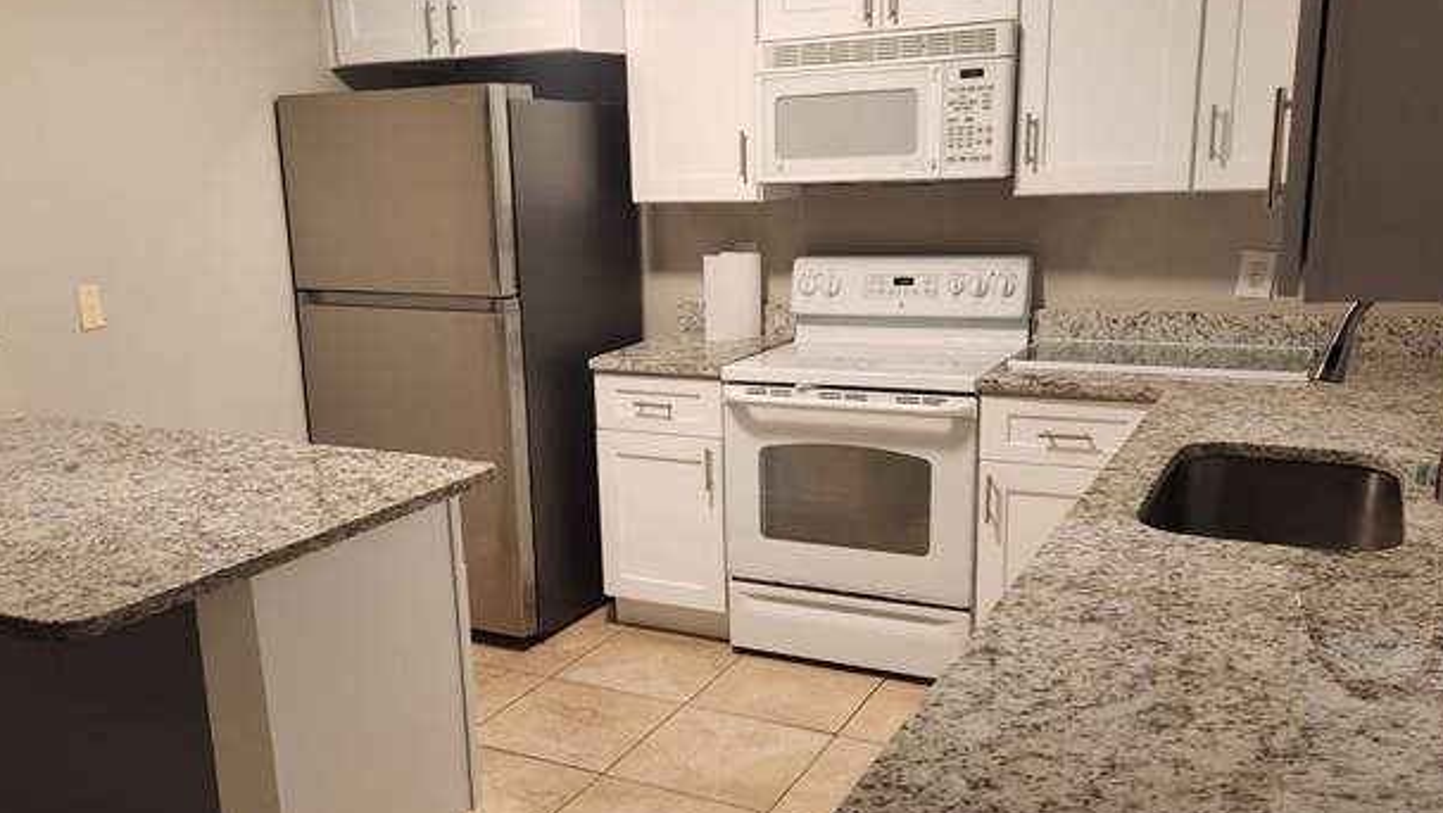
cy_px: 494
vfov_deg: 35.5
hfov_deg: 59.4
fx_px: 1263
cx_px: 678
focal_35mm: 33
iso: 400
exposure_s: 1/120
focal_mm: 5.4
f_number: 1.8
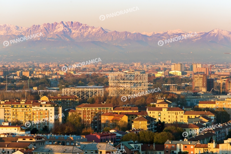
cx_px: 116
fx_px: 1251
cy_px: 77
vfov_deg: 7.0
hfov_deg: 10.5
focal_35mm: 195
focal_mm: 195
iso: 400
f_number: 9
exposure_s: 1/250
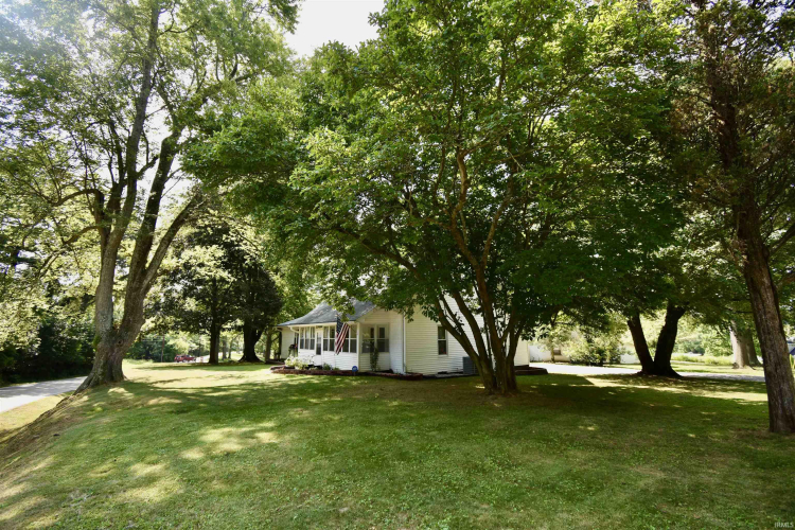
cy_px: 265
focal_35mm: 15
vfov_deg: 77.3
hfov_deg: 100.4
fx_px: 331
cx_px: 398
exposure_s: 1/125
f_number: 5.6
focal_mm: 10
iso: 100
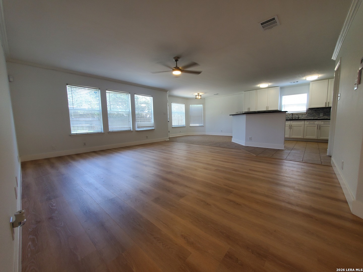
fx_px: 136
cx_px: 182
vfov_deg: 89.9
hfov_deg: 106.2
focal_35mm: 13
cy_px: 136
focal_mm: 1.8
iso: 100
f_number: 2.2
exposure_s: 1/60
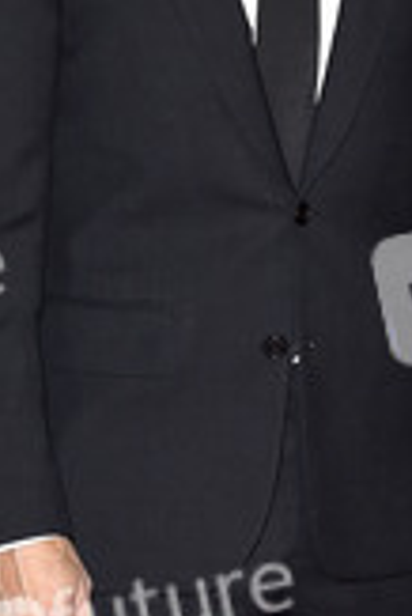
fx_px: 2432
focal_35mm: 142
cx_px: 225
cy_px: 87
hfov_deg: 9.7
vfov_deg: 14.3
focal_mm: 58
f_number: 6.3
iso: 640
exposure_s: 1/250
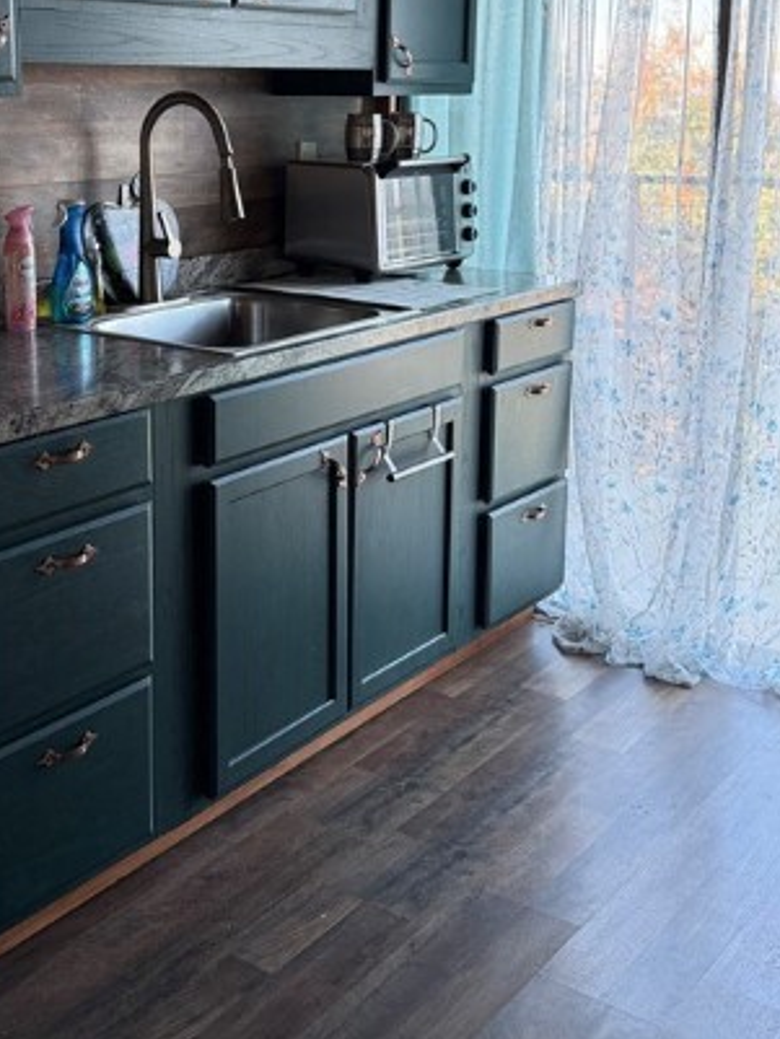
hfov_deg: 31.3
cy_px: 298
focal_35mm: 46
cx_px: 262
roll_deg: +0.0
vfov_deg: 40.4
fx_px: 1381
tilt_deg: -8.4
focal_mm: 6.76
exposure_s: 1/109
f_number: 1.78
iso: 200
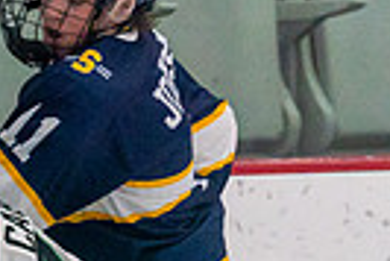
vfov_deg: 1.2
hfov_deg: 1.8
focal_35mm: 1123
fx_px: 12179
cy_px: 392
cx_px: 93
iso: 4000
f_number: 2.8
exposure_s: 1/1600
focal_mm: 200
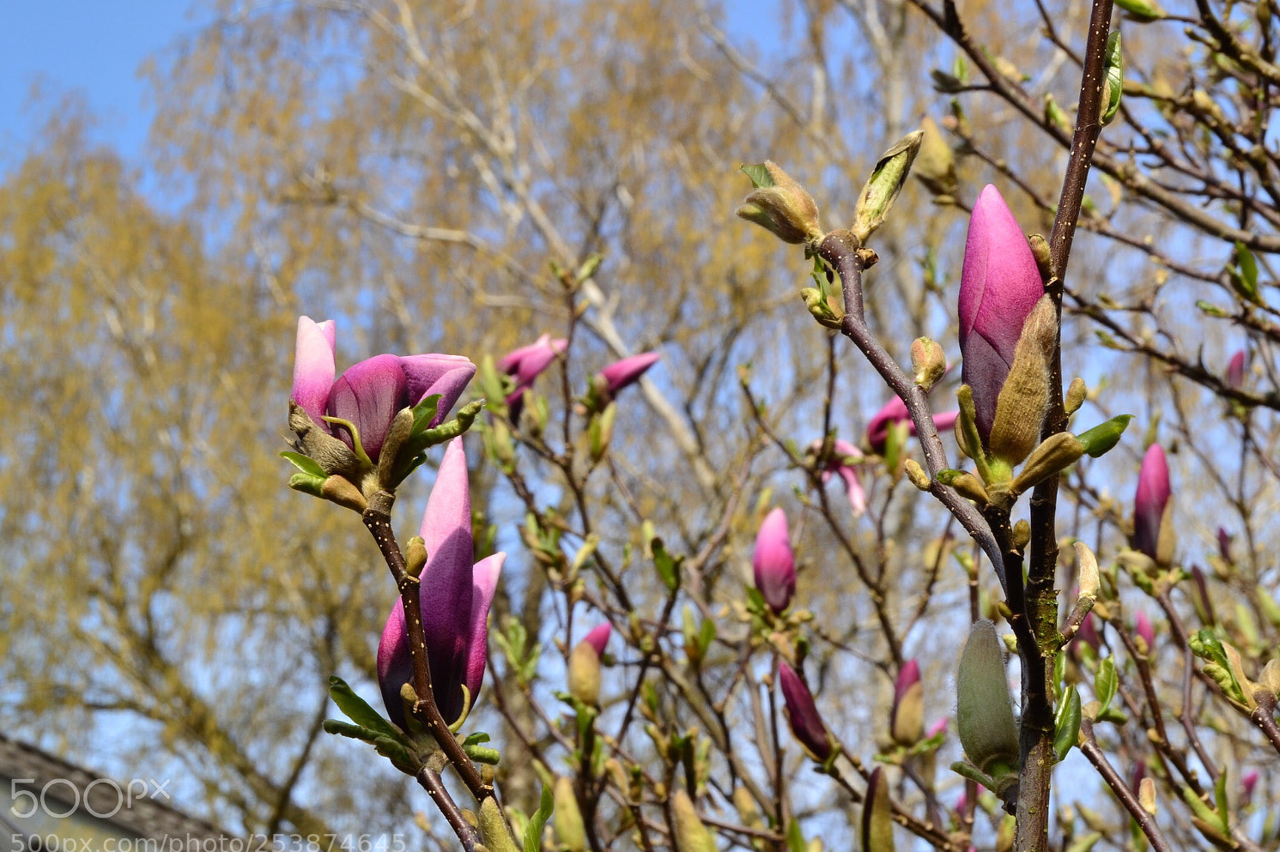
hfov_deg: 23.0
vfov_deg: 15.4
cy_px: 454
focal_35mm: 89
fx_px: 3147
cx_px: 644
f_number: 20
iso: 200
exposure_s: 1/40
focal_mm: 55
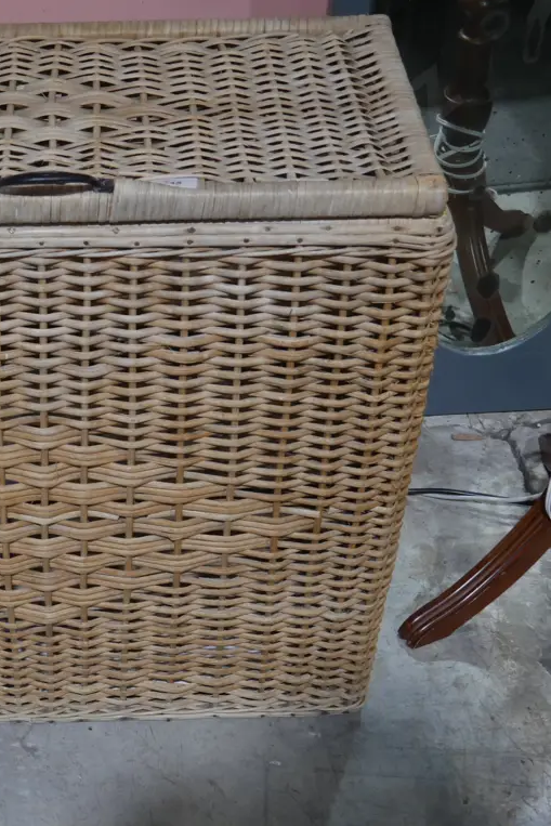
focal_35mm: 67
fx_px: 1537
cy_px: 415
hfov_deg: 19.7
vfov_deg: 30.1
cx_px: 5
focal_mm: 24
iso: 640
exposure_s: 1/60
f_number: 5.2
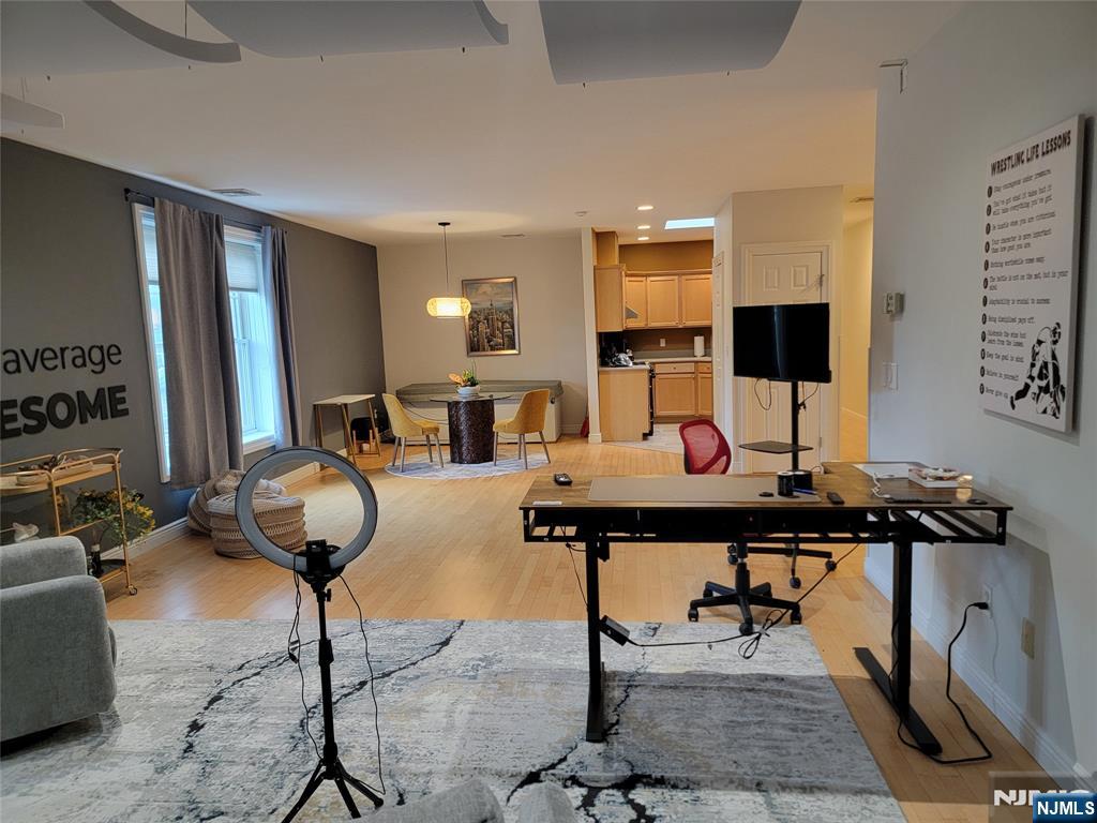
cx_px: 548
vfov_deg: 56.8
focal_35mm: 24
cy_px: 412
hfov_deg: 71.6
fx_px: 761
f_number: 1.8
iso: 250
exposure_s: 1/60
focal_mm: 6.7
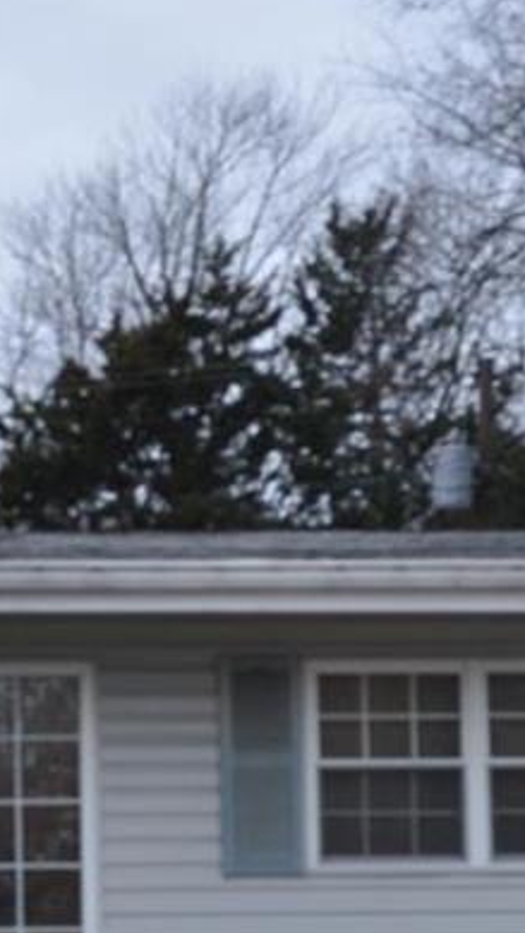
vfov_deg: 16.4
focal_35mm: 129
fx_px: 3190
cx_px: -125
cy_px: 837
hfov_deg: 9.3
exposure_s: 1/250
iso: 200
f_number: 8
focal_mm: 20
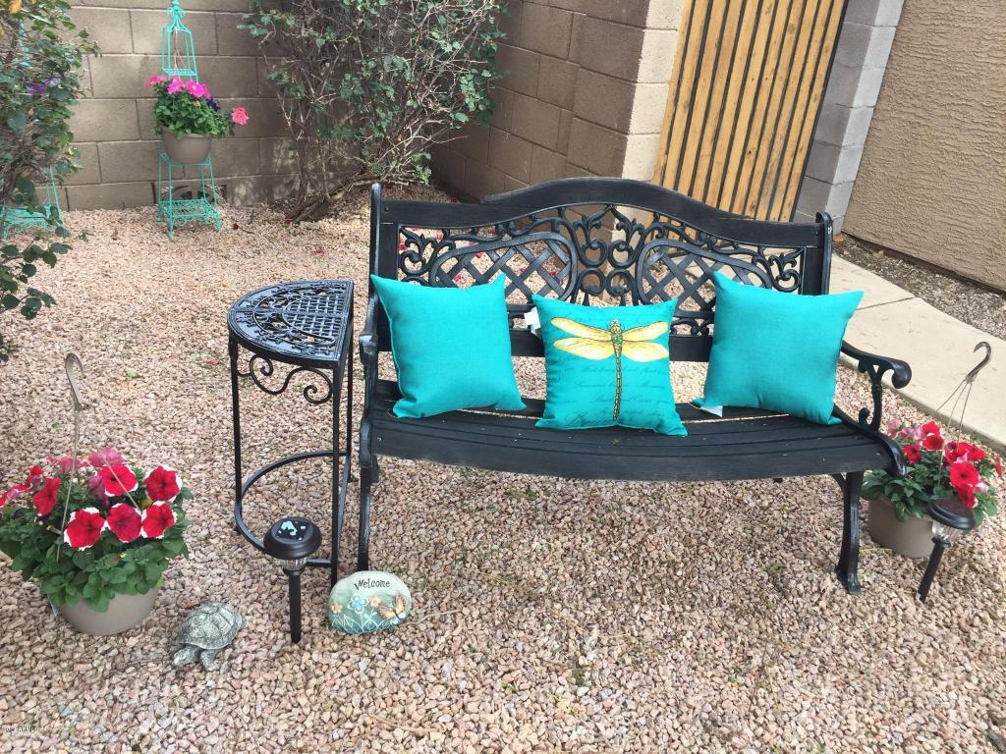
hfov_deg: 61.7
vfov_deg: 48.2
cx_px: 503
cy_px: 377
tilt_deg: -25.5
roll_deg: -7.7
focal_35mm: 29
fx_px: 843
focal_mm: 4.15
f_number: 2.2
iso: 32
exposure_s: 1/149
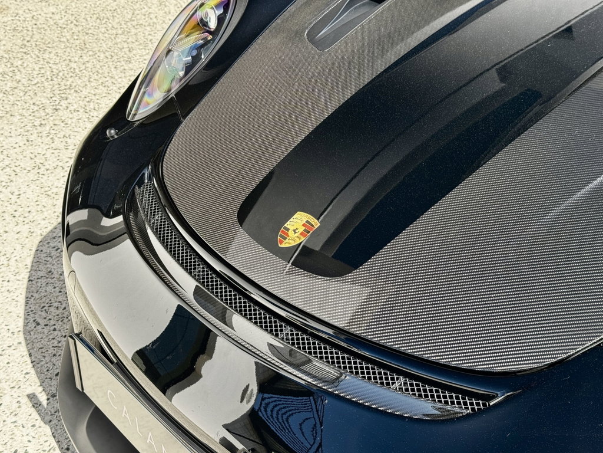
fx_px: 836
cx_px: 302
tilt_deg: -29.6
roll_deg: +2.0
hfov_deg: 39.7
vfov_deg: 30.3
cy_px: 226
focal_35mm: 48
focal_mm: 6.76
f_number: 1.78
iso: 64
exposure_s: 1/495
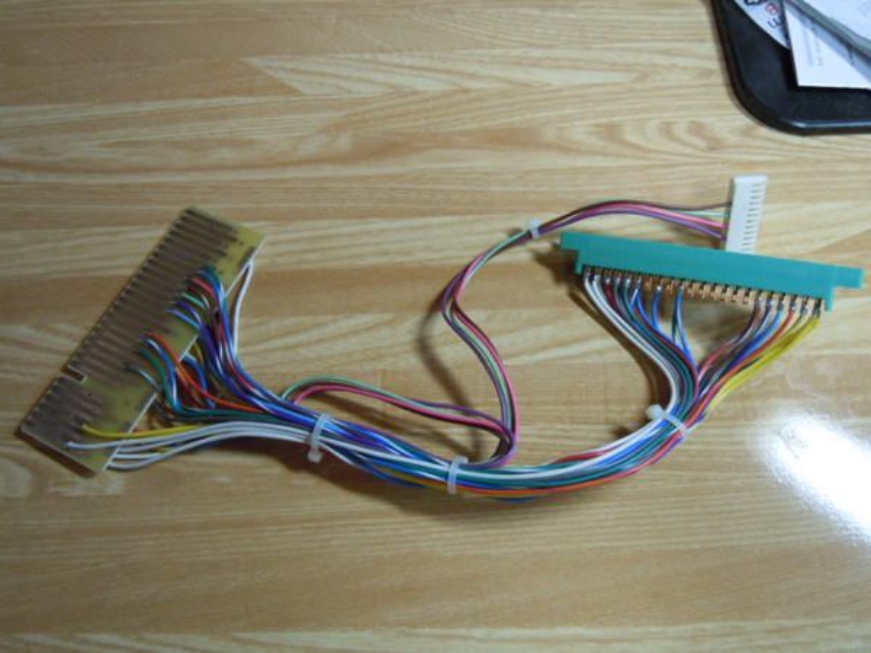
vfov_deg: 46.8
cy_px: 326
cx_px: 436
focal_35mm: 30
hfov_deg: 60.0
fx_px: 755
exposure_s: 1/40
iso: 400
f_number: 3.5
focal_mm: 5.4
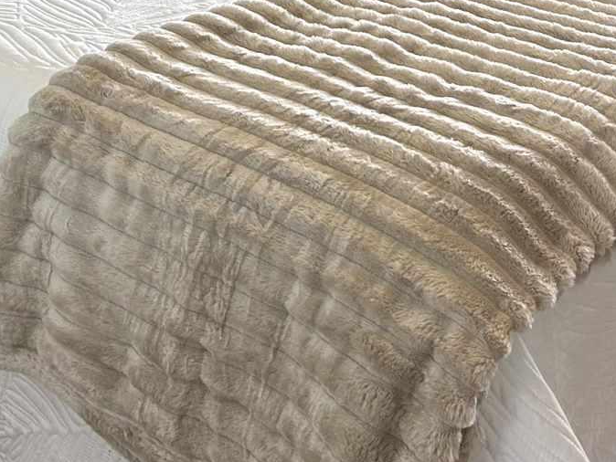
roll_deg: +0.4
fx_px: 1406
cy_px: -201
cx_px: 320
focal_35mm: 79
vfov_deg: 17.1
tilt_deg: -12.4
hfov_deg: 24.7
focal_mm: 5.7
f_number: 1.5
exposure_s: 1/120
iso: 80
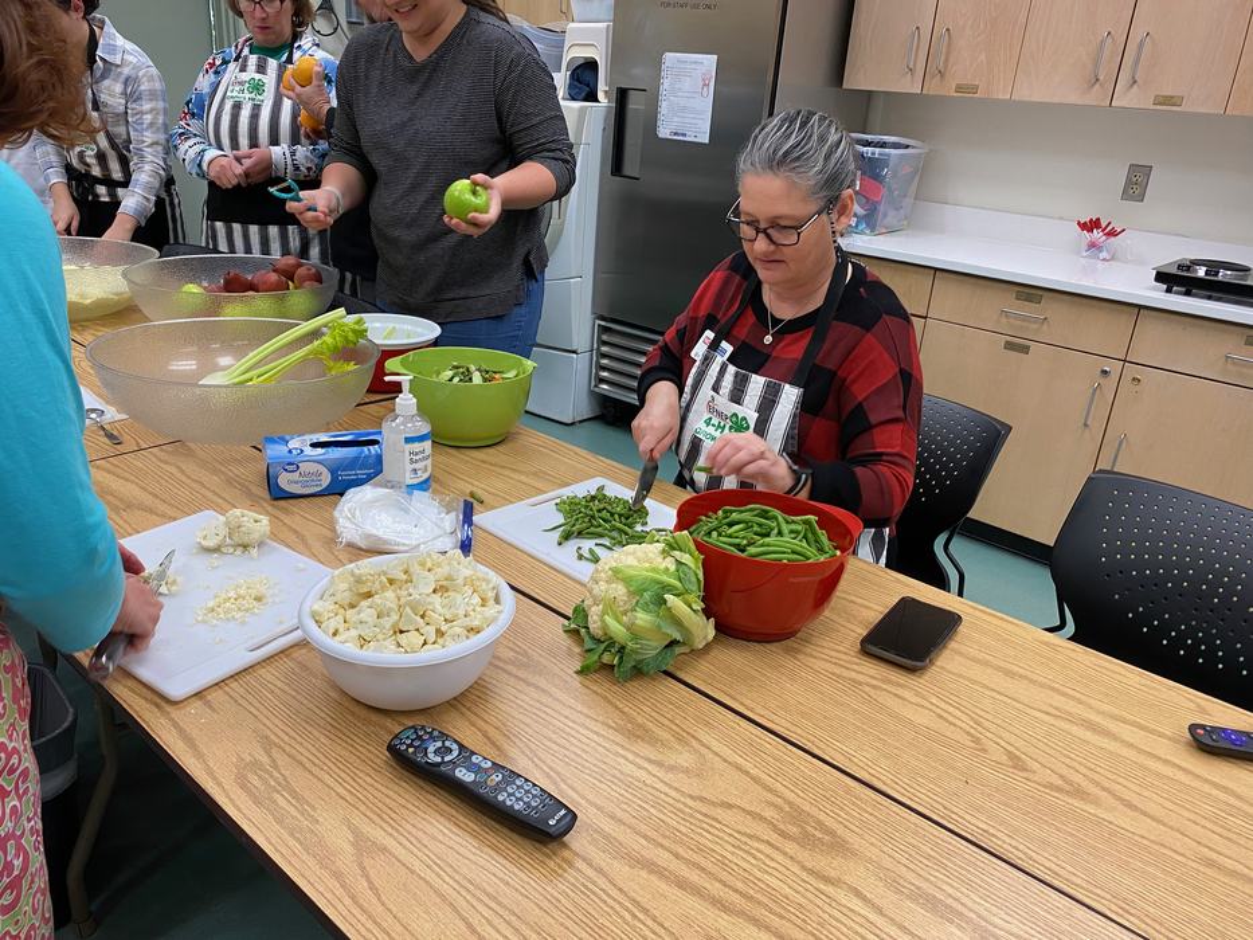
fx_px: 941
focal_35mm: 26
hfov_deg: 67.3
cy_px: 470
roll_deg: -4.2
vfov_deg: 53.1
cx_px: 626
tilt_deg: -23.5
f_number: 1.8
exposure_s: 1/60
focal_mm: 4.25
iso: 80
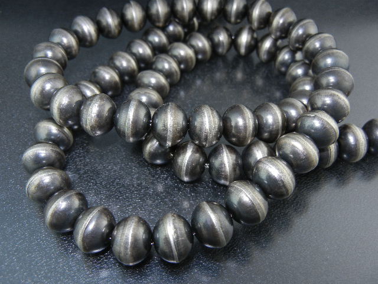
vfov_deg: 36.8
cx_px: 189
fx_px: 426
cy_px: 142
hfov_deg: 47.9
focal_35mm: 39
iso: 207
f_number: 3.7
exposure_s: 1/30
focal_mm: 7.1
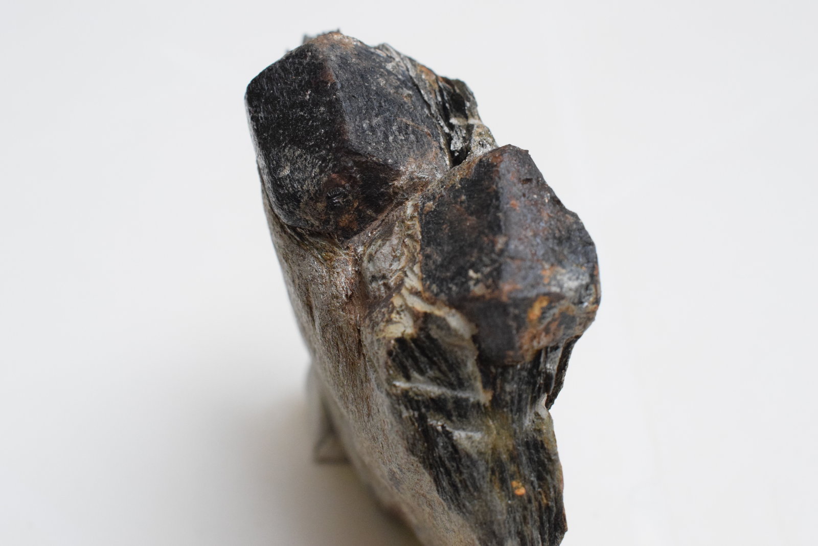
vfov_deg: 28.1
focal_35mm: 48
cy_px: 273
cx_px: 409
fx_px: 1091
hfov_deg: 41.1
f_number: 10
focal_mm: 32
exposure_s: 1/100
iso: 3200
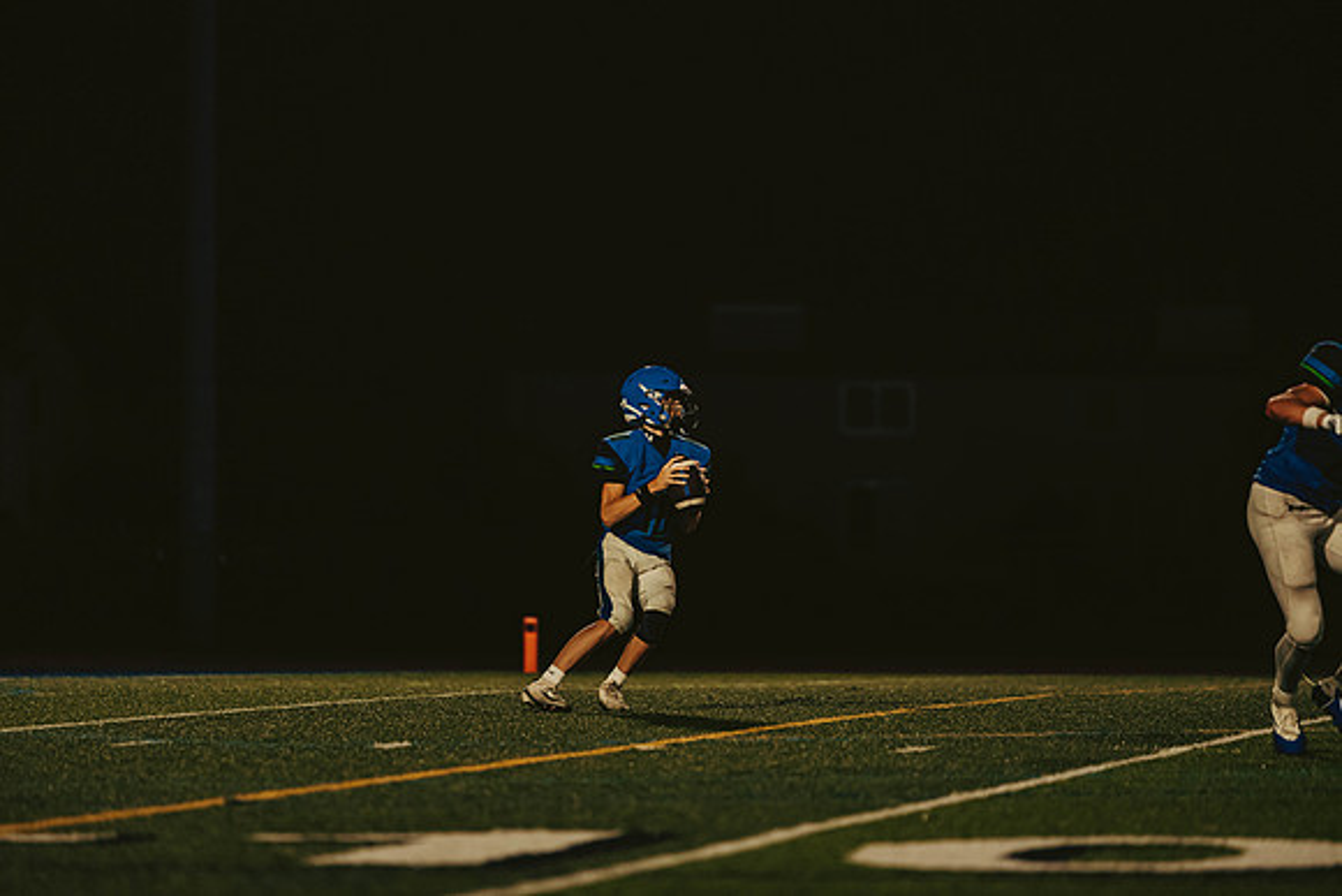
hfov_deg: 10.3
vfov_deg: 6.9
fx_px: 7457
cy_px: 448
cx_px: 671
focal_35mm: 200
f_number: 2.8
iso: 2500
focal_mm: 200
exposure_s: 1/1000
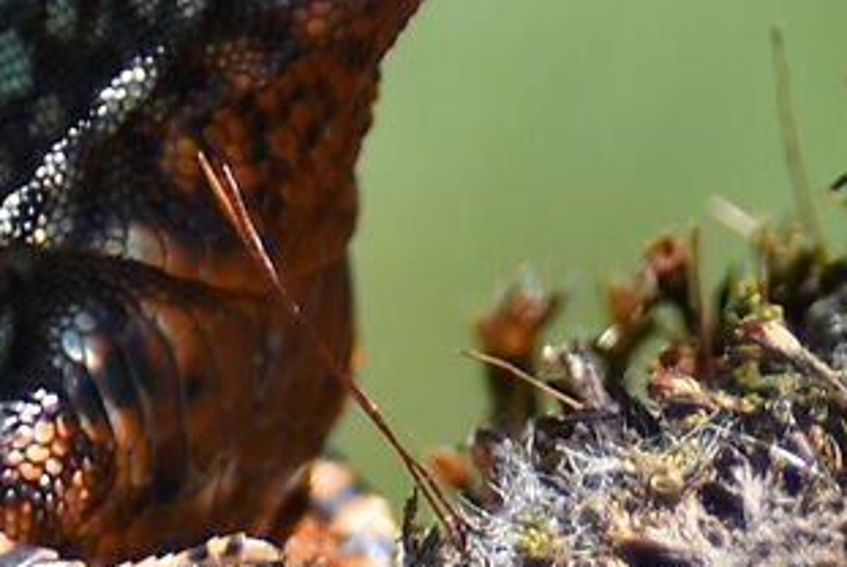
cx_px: 504
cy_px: 433
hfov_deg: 0.4
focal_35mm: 5783
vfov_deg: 0.2
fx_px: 136185
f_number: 5.6
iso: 160
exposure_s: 1/400
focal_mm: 500
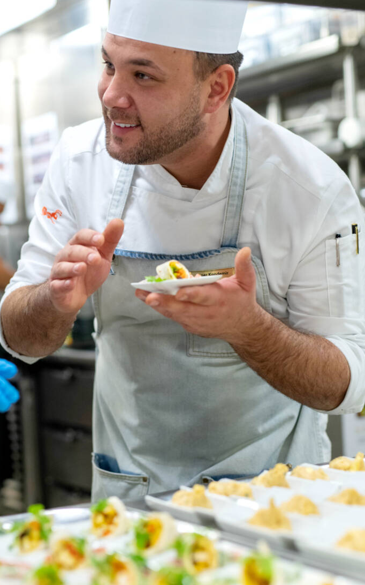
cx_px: 161
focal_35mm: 70
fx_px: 1115
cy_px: 318
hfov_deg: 18.6
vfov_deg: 29.4
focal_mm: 50
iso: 800
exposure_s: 1/320
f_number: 2.5
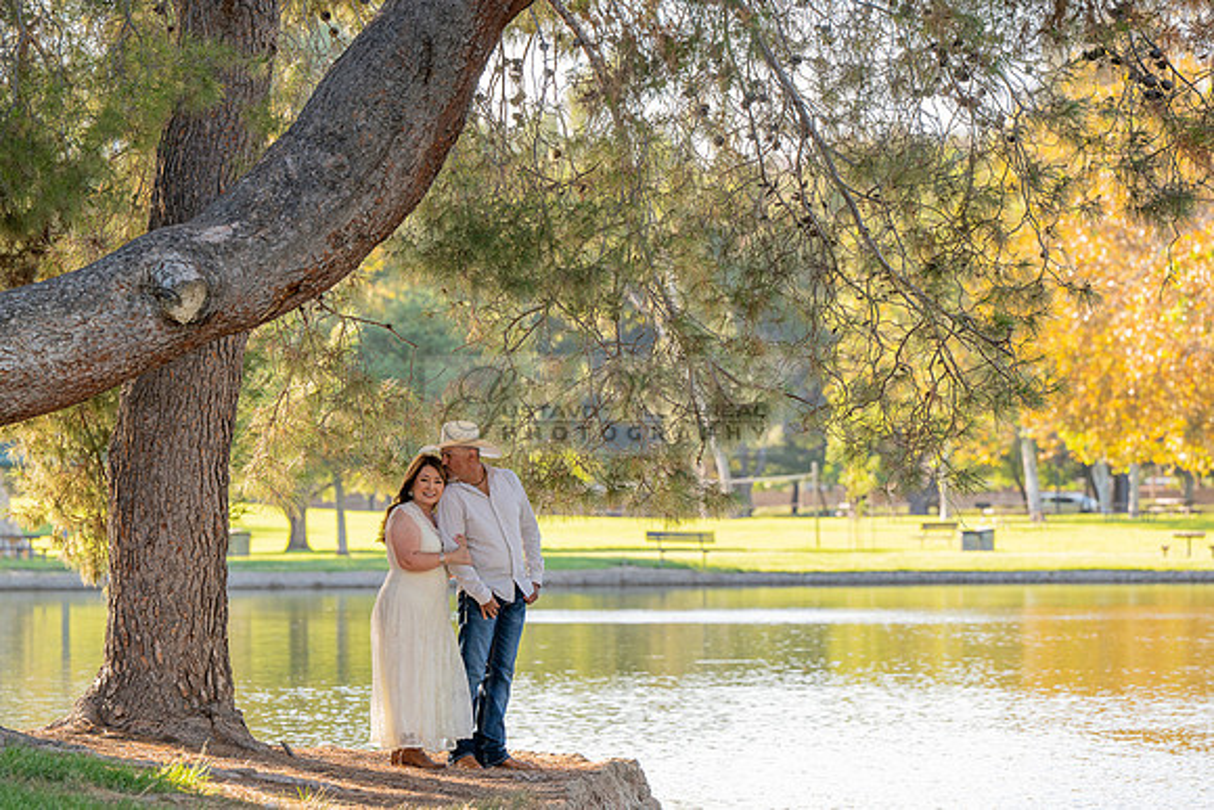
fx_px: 6408
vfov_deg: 7.2
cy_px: 405
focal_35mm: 190
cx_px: 607
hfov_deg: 10.8
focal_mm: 190
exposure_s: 1/200
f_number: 5.6
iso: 200
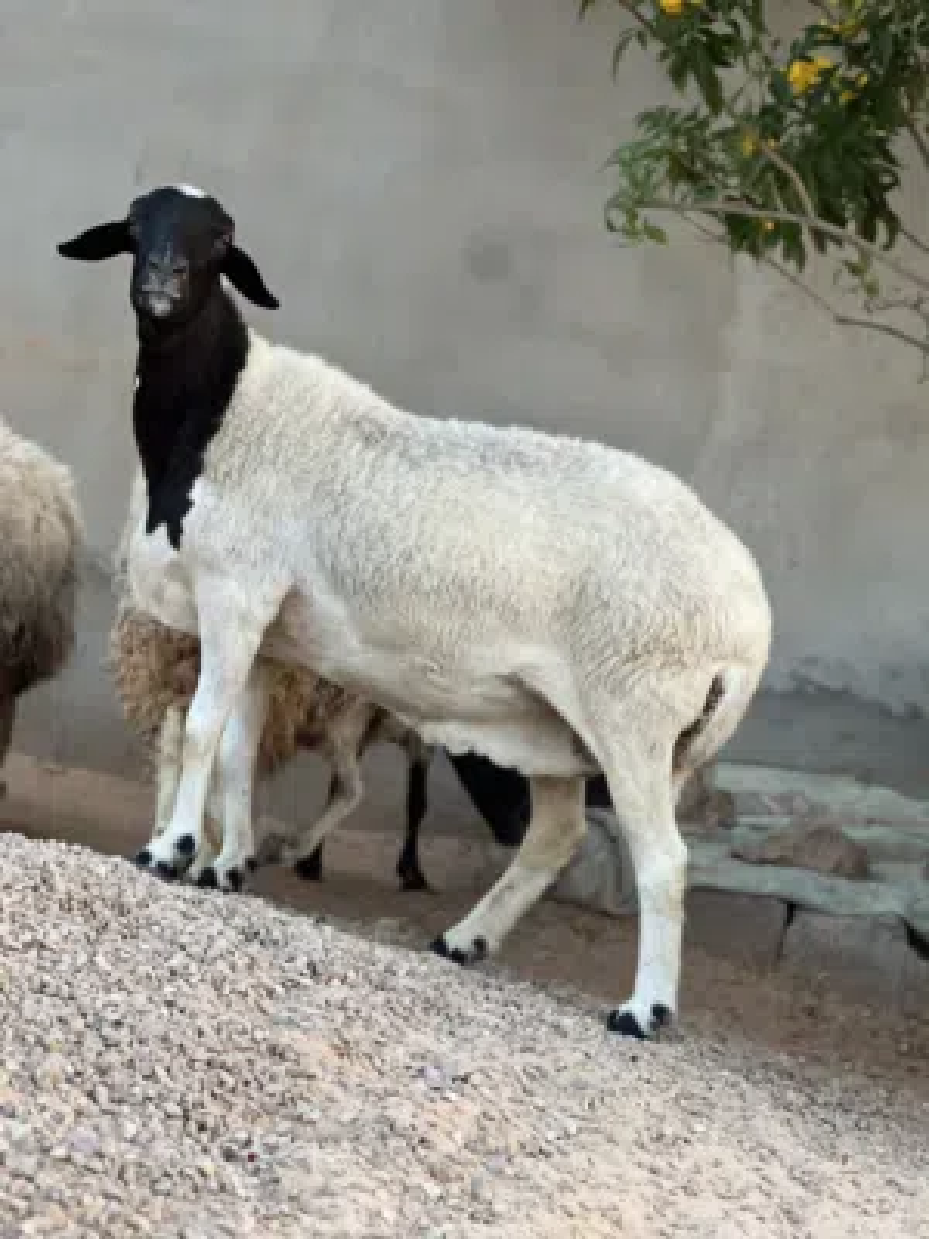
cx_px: 464
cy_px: 620
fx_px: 2755
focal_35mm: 77
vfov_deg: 25.3
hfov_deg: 19.1
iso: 200
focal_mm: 9
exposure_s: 1/121
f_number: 2.8
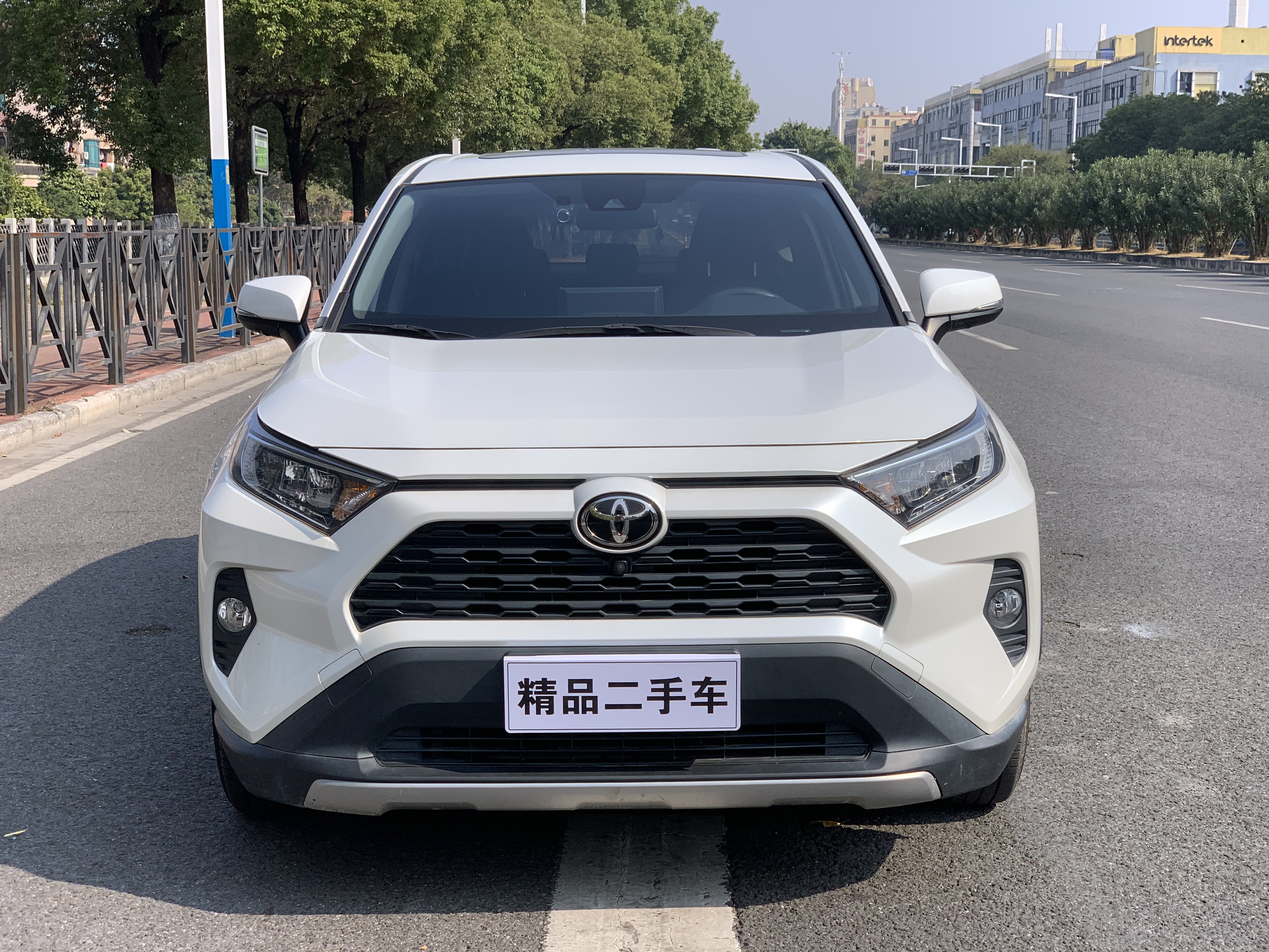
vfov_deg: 28.0
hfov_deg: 36.8
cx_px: 634
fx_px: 1906
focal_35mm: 52
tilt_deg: -6.4
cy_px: 476
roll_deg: -2.3
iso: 16
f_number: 2.4
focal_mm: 6
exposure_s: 1/1170
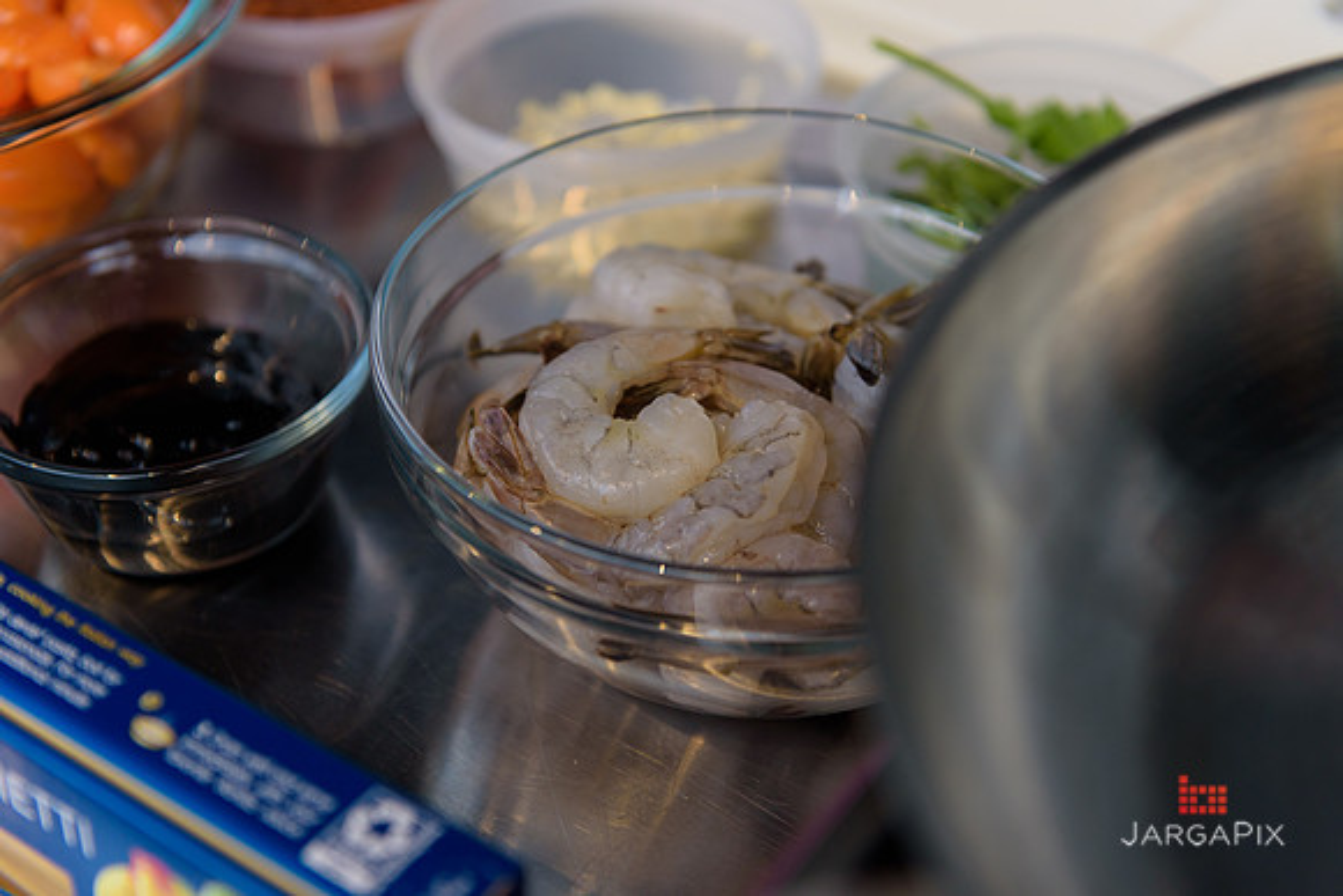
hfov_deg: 34.5
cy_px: 448
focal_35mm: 58
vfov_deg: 23.4
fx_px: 2164
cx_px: 672
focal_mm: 58
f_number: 3.2
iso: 250
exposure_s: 1/2500
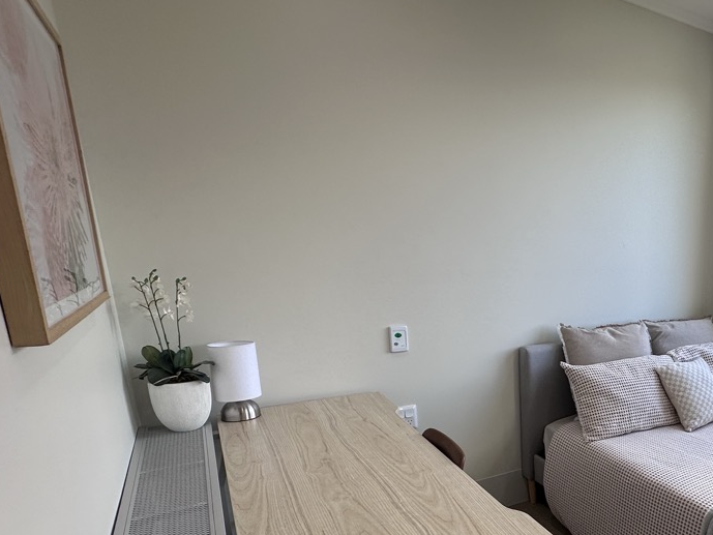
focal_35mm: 26
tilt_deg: -13.2
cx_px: 618
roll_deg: -1.4
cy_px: 373
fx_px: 536
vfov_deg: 51.7
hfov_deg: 59.2
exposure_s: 1/143
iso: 40
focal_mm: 2.22
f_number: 2.2
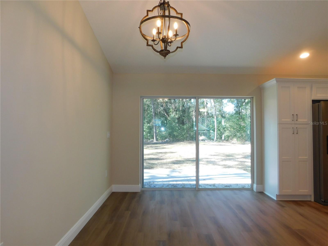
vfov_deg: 58.9
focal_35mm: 23
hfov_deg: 73.9
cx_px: 164
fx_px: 218
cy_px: 123
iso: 125
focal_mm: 4
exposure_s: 1/60
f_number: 3
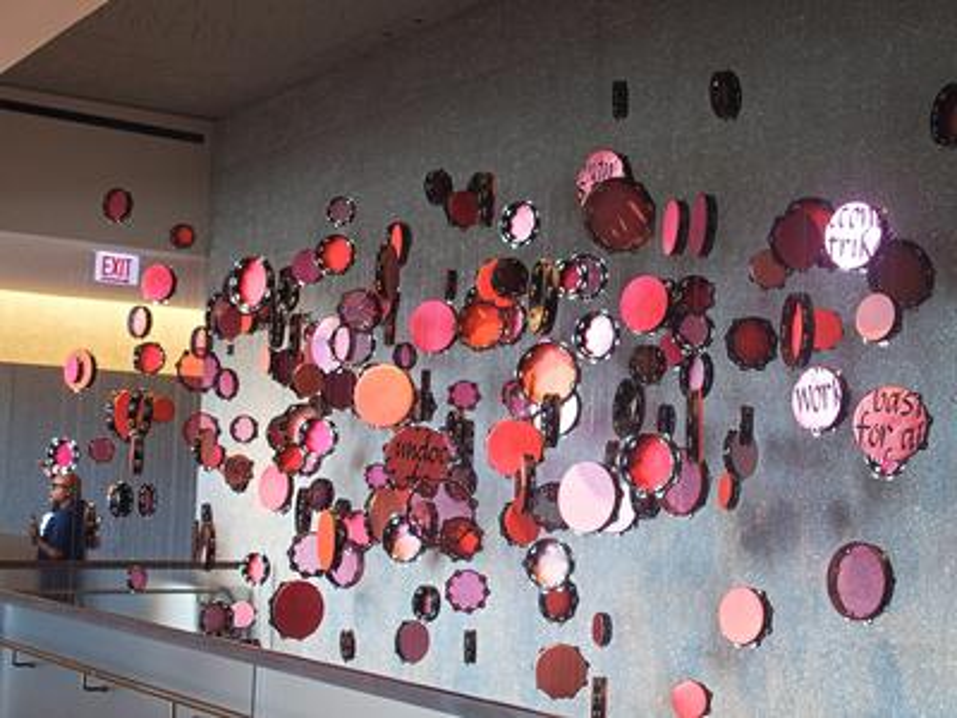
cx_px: 478
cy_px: 359
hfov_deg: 38.2
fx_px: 1382
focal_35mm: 50
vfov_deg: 29.1
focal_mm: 10.8
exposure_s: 1/80
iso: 200
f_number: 2.8
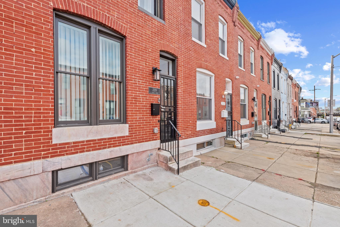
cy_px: 114
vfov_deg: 73.8
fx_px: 151
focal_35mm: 16
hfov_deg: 96.7
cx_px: 170
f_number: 10
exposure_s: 1/25
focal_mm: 16
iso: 100
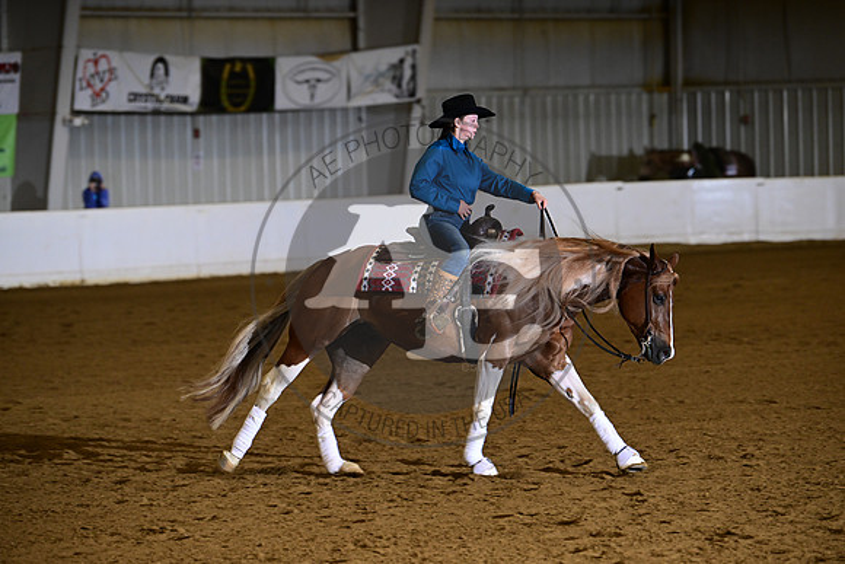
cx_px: 422
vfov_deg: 6.9
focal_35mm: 200
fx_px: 4695
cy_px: 282
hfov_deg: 10.3
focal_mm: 200
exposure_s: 1/200
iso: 2000
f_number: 4.5
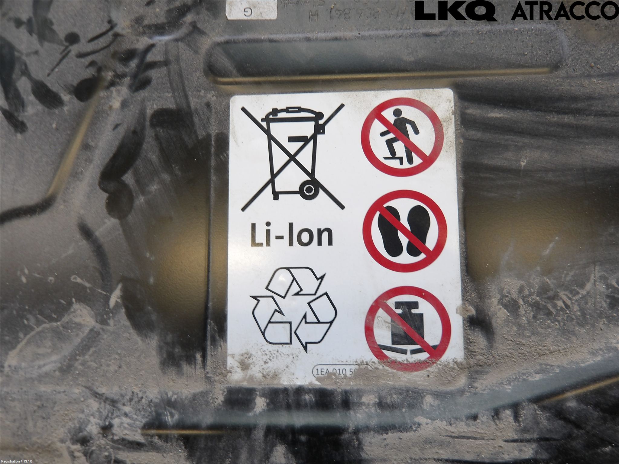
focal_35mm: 27
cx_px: 310
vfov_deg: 51.4
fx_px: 483
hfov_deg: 65.3
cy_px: 232
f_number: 3
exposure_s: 1/60
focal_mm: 4.9
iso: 100
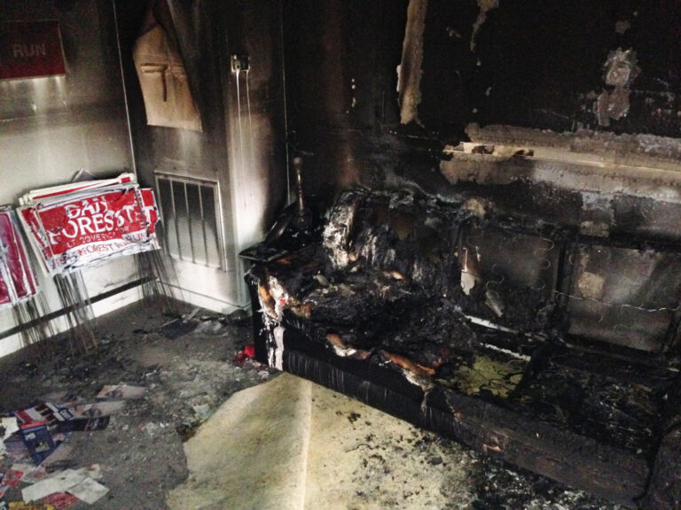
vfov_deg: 42.9
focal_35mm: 33
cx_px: 340
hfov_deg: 55.4
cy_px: 255
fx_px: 649
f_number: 2.4
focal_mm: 4.12
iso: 800
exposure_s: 1/16
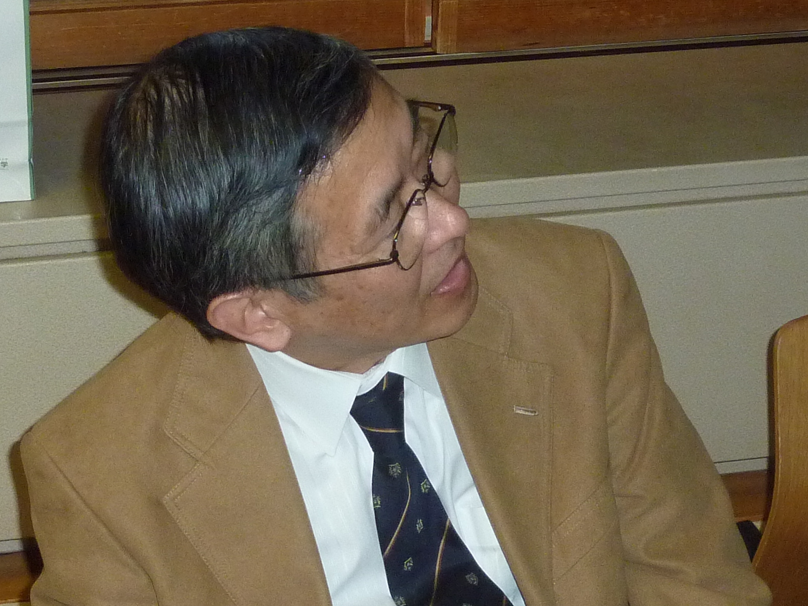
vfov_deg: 12.3
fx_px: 2801
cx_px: 398
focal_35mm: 120
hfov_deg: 16.4
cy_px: 313
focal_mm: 8.5
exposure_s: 1/30
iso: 250
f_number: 3.8
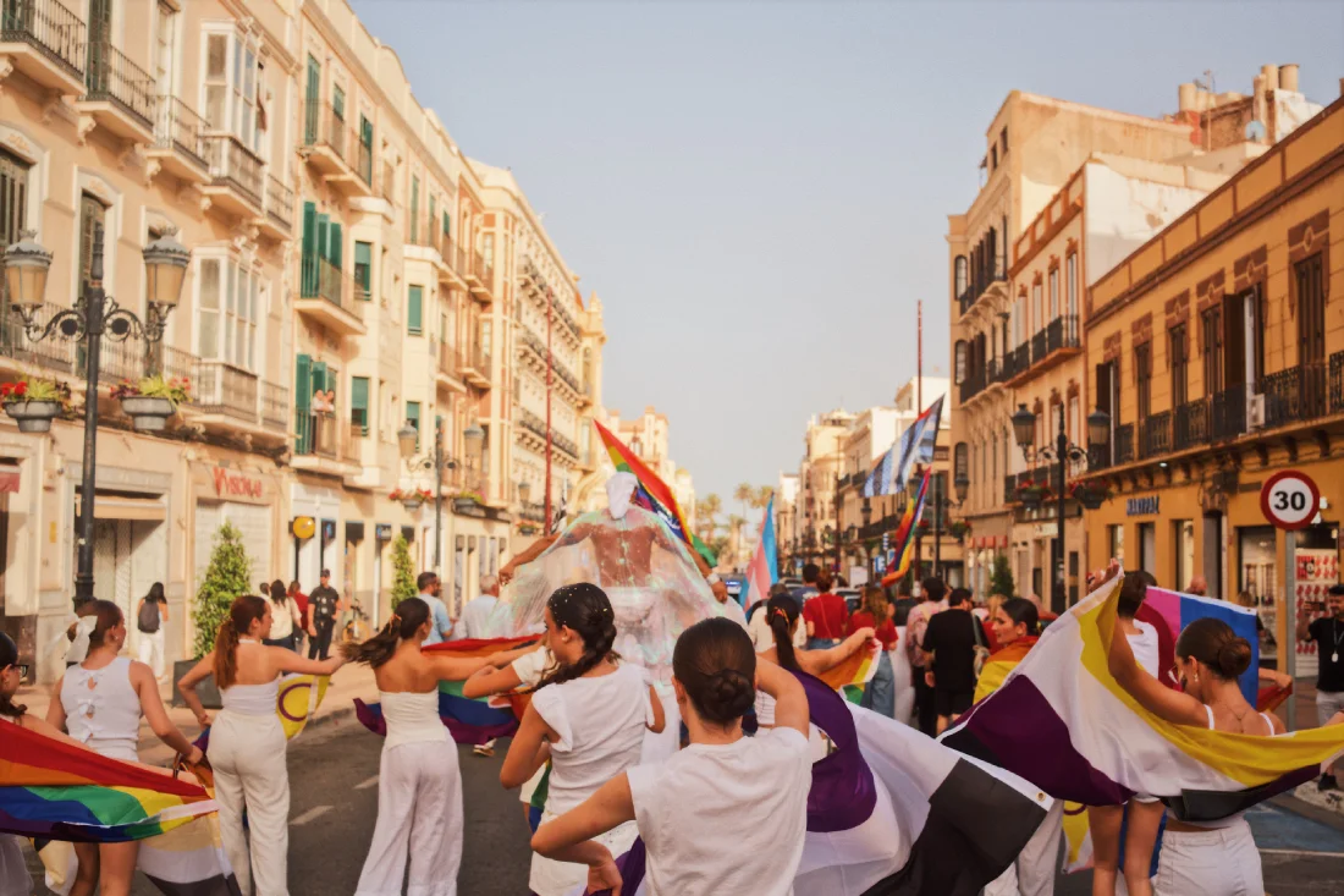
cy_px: 448
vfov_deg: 32.6
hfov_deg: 47.4
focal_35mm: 41
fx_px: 1530
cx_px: 672
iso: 160
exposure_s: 1/1800
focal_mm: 27
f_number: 4.5
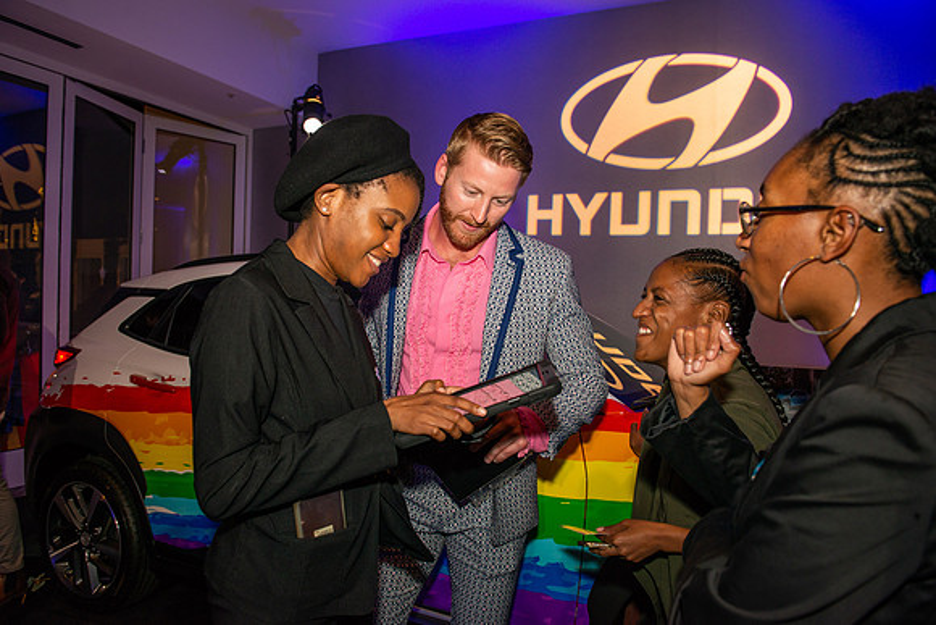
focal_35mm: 24
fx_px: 636
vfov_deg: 52.3
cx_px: 468
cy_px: 312
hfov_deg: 72.7
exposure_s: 1/160
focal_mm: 24
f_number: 4.5
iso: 640
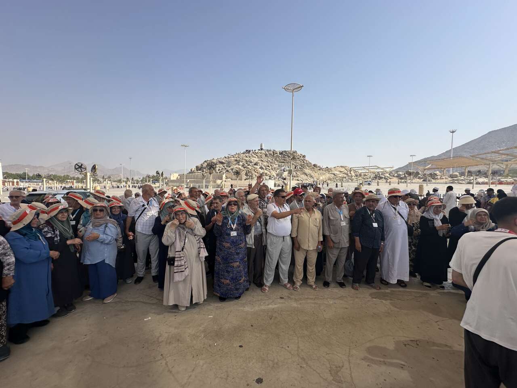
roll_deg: +0.0
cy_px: 194
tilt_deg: -3.3
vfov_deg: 85.7
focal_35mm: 14
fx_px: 209
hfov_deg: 102.1
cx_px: 258
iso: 40
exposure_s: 1/1984
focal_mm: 2.22
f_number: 2.2
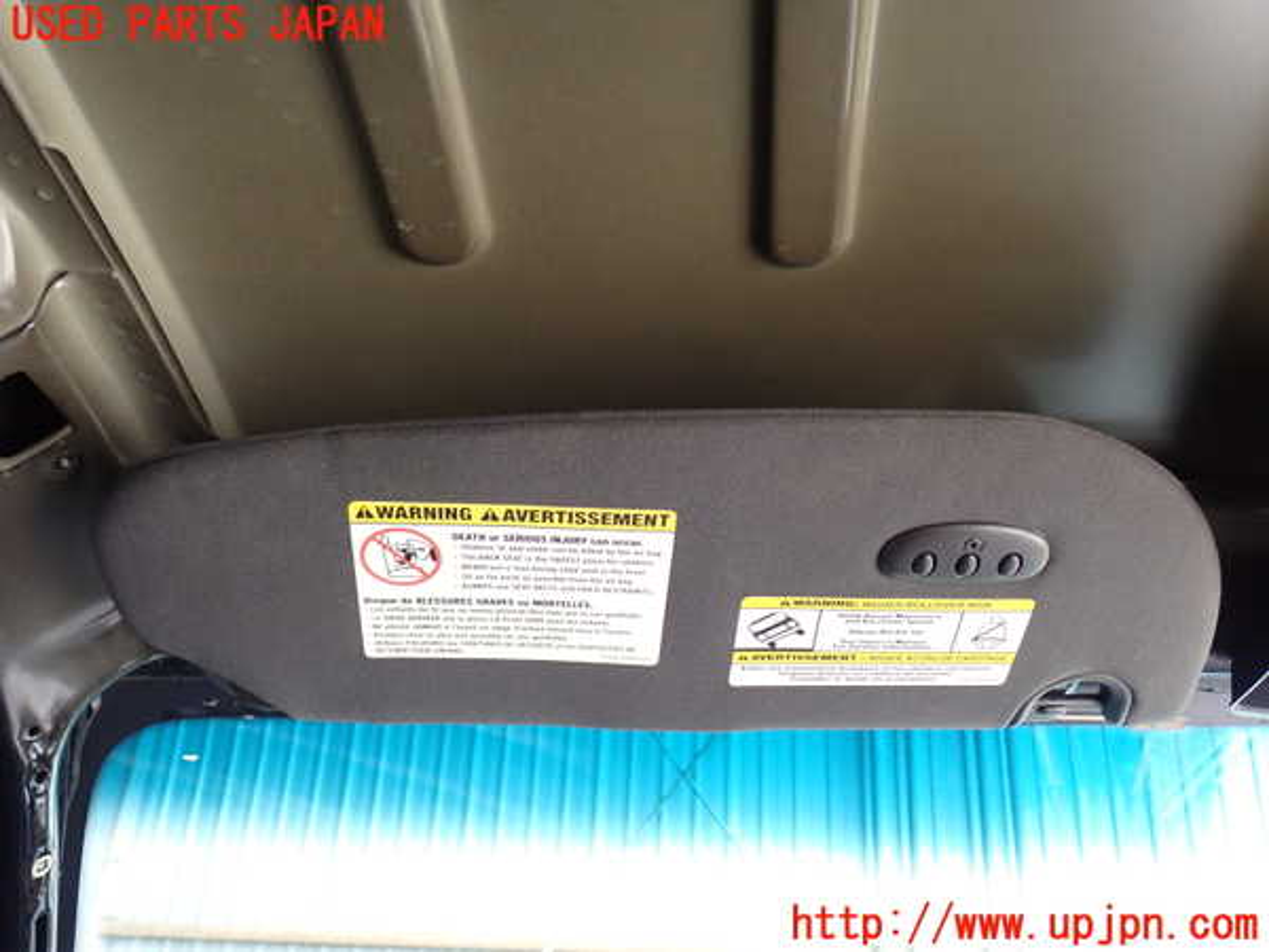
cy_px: 476
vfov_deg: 39.7
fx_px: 1320
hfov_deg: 51.4
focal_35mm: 36
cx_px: 634
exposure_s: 1/50
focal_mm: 6.37
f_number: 2.5
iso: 200
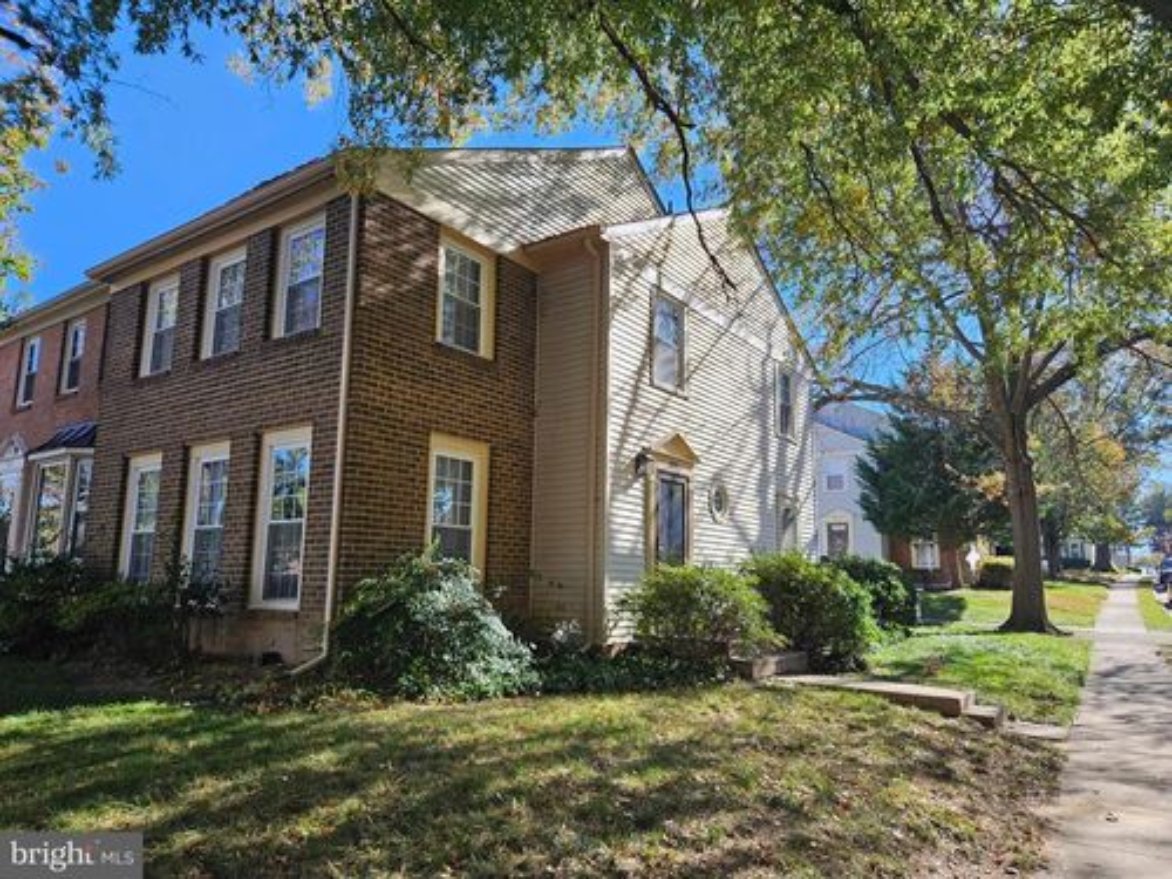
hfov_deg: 73.9
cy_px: 440
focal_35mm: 23
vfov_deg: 58.9
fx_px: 779
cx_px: 586
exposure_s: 1/1019
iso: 50
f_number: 1.8
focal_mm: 5.4
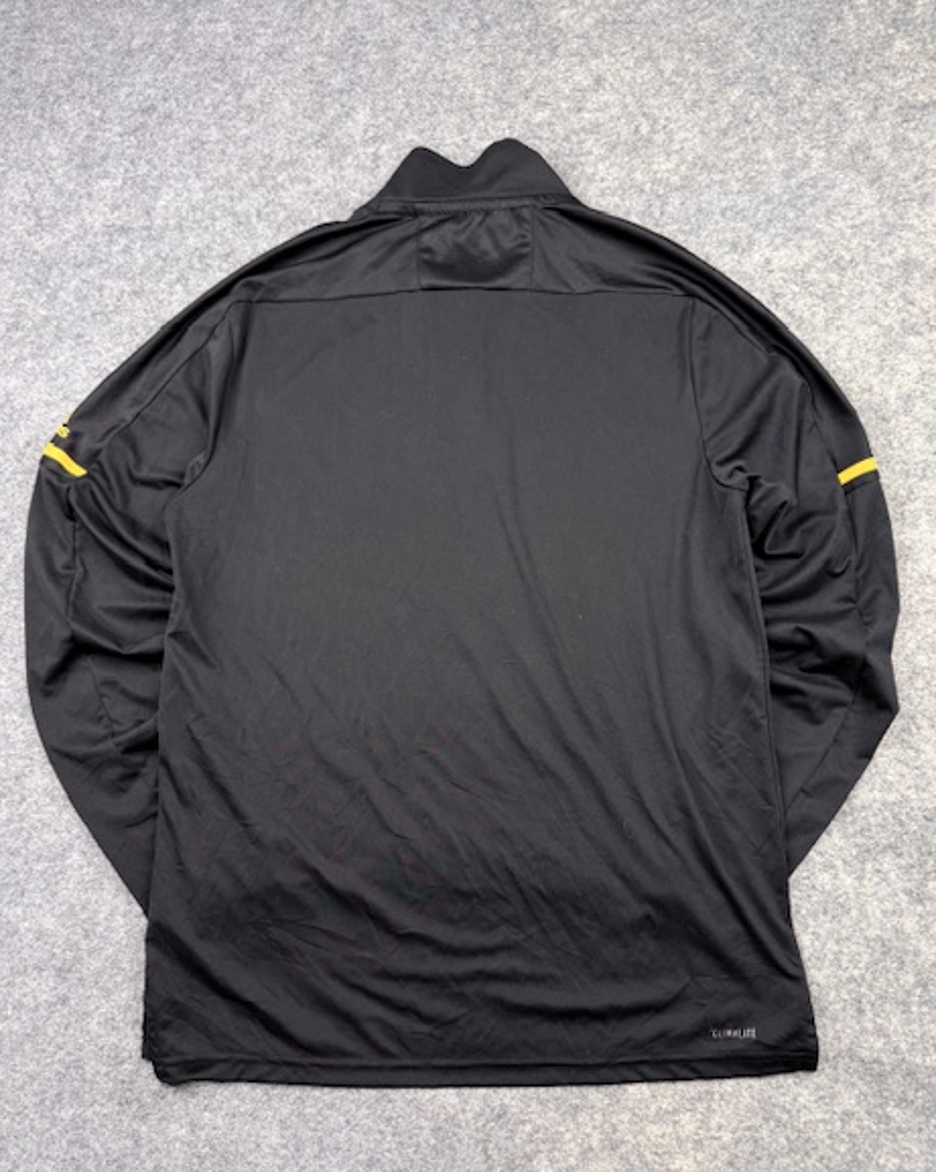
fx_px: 901
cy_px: 638
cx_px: 457
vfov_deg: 65.9
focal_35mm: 26
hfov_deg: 54.9
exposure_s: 1/100
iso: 160
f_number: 1.78
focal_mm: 6.76
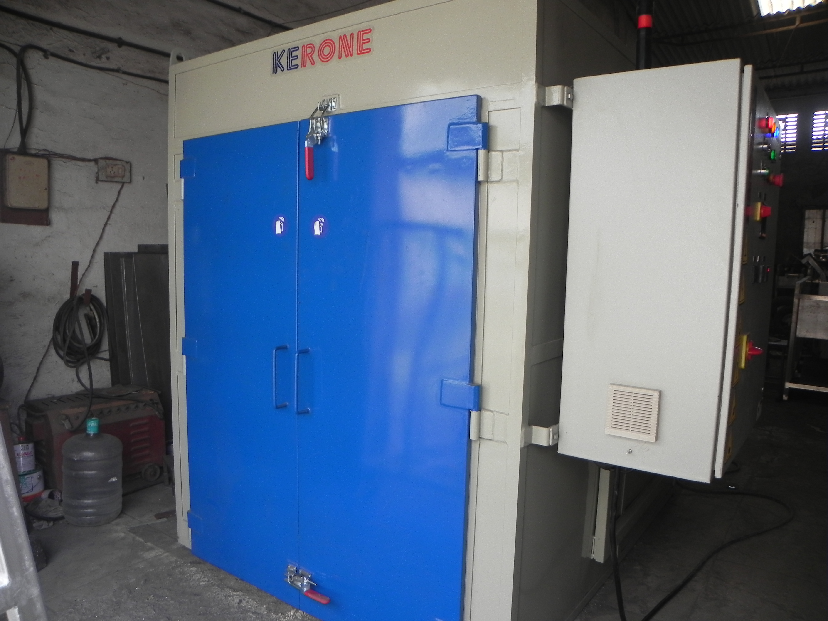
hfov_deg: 67.3
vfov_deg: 53.1
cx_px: 414
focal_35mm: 26
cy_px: 310
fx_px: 622
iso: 160
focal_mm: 4.6
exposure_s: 1/120
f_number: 3.2
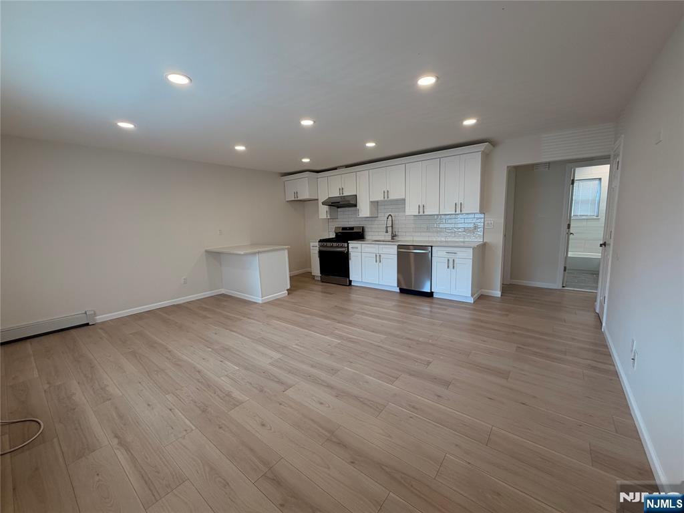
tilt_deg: -7.5
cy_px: 256
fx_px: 277
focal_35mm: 14
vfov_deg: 85.7
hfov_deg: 102.1
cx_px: 342
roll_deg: +1.9
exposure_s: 1/120
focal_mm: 2.22
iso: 80
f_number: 2.2
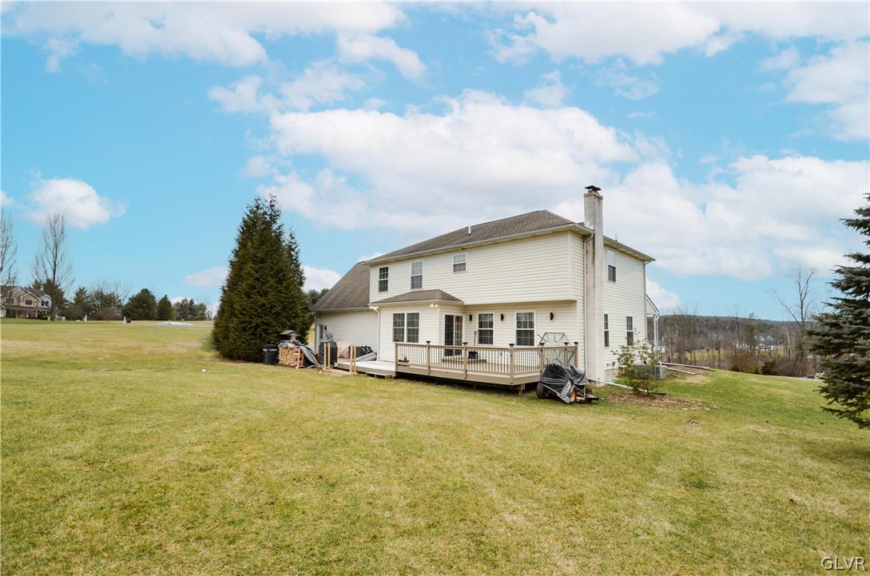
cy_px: 288
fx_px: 362
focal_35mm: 15
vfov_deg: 77.1
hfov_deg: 100.5
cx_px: 435
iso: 110
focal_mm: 10
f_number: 5.6
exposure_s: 1/125
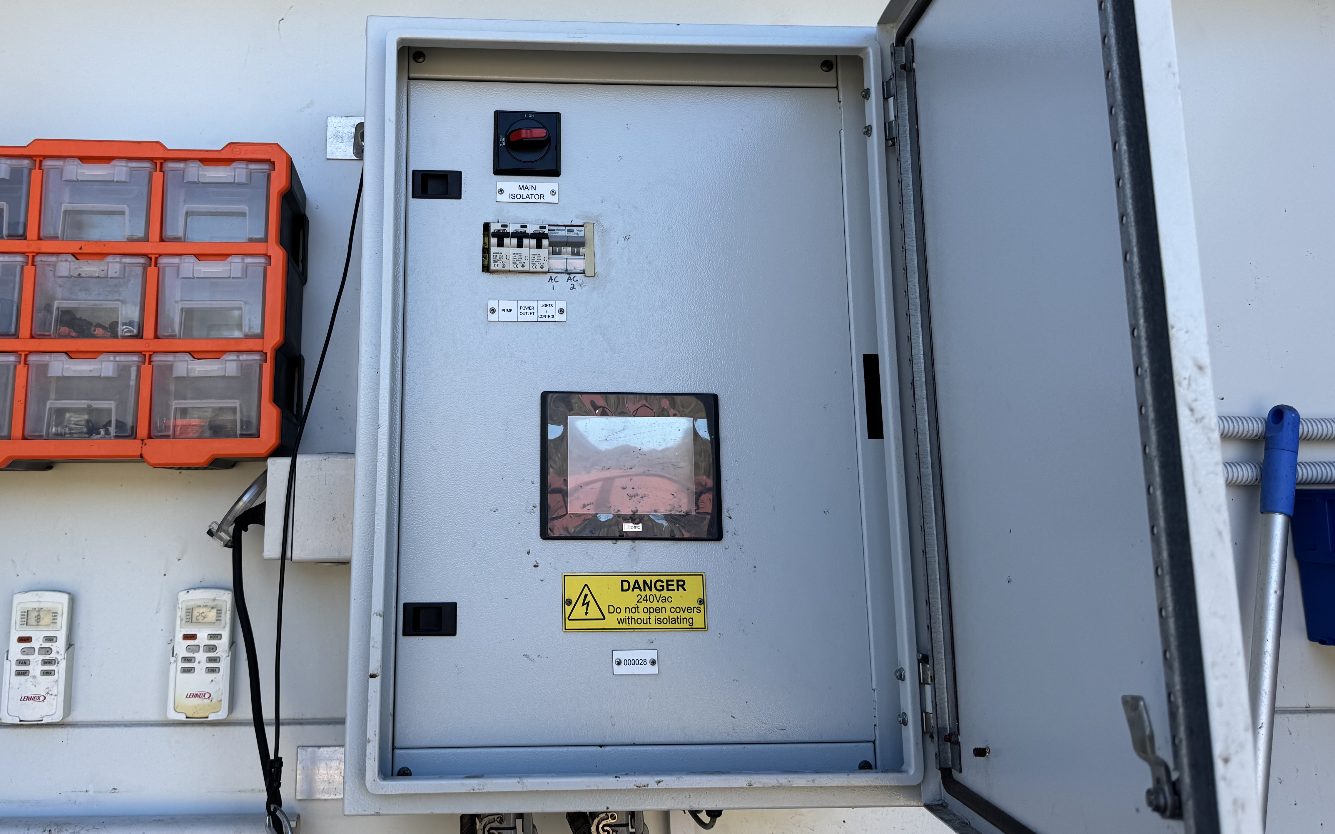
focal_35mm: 32
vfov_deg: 39.1
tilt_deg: +15.3
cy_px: 293
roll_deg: -0.4
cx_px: 538
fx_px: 1164
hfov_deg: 59.2
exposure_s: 1/938
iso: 80
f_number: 1.78
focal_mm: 6.76
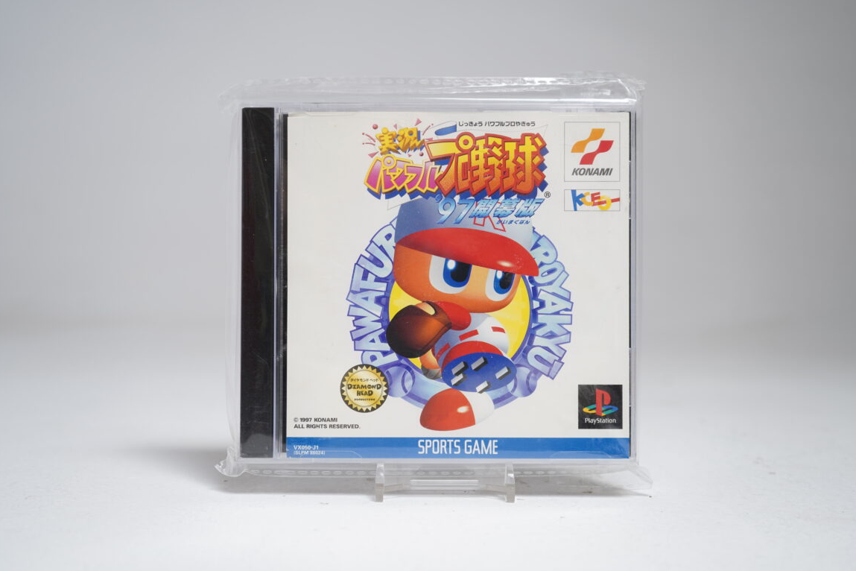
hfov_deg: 41.9
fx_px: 1117
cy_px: 292
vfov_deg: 28.6
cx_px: 440
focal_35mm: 47
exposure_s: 1/6
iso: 100
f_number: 5.6
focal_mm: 45
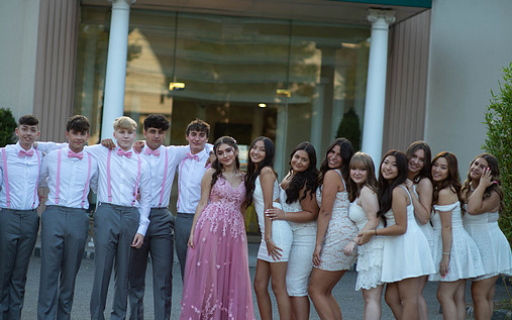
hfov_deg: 21.0
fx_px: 1382
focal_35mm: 99
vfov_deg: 13.2
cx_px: 236
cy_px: 193
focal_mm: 85
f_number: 2
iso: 250
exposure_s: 1/1000
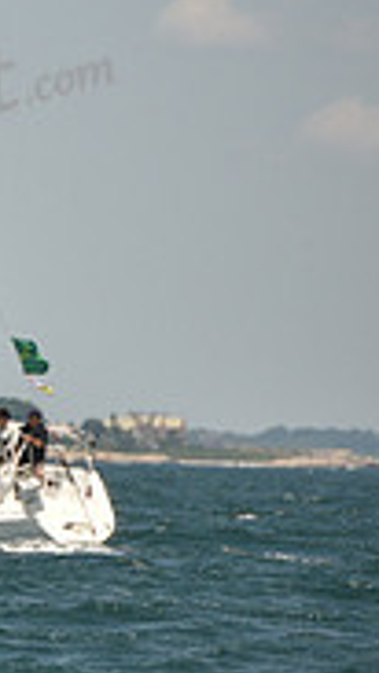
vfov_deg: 3.3
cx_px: -592
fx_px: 11857
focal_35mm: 664
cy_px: 366
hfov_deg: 1.8
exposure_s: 1/1250
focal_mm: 200
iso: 320
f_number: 5.6
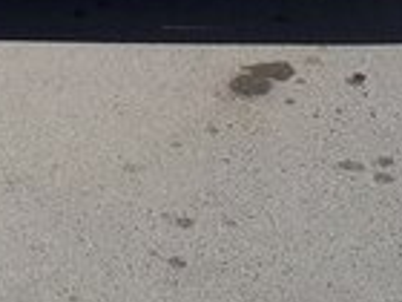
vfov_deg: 10.5
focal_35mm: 127
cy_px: -344
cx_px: 126
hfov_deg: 15.5
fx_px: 1475
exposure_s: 1/1838
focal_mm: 3.6
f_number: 1.9
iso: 40
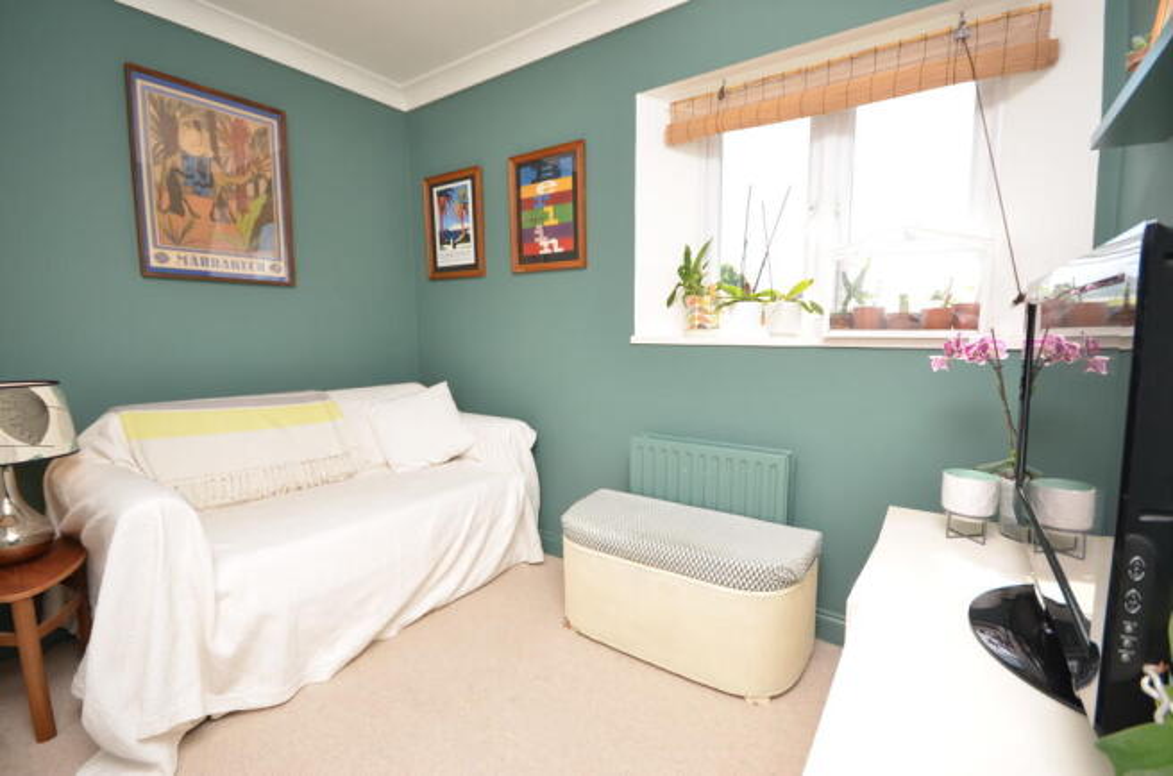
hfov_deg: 100.5
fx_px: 488
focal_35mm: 15
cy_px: 388
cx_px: 586
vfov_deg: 77.0
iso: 180
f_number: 5.6
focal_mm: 10
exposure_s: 1/125
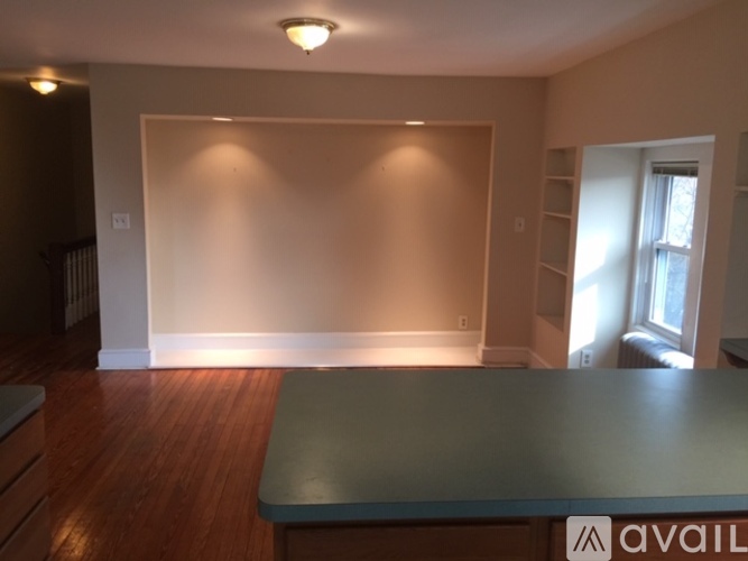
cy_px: 280
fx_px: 627
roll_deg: -1.5
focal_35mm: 29
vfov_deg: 48.2
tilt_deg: -9.9
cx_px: 374
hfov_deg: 61.7
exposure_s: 1/30
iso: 32
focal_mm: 4.15
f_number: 2.2
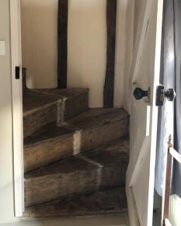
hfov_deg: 36.4
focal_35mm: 41
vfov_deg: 44.2
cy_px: 77
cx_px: 75
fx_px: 274
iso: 100
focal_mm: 3.99
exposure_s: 1/17
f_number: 1.8
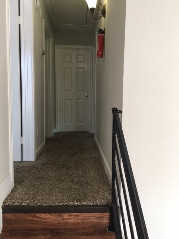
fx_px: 200
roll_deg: -0.9
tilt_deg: -5.0
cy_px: 120
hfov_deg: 48.2
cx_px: 90
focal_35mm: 29
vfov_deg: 61.7
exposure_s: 1/15
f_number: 2.2
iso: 32
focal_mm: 4.15
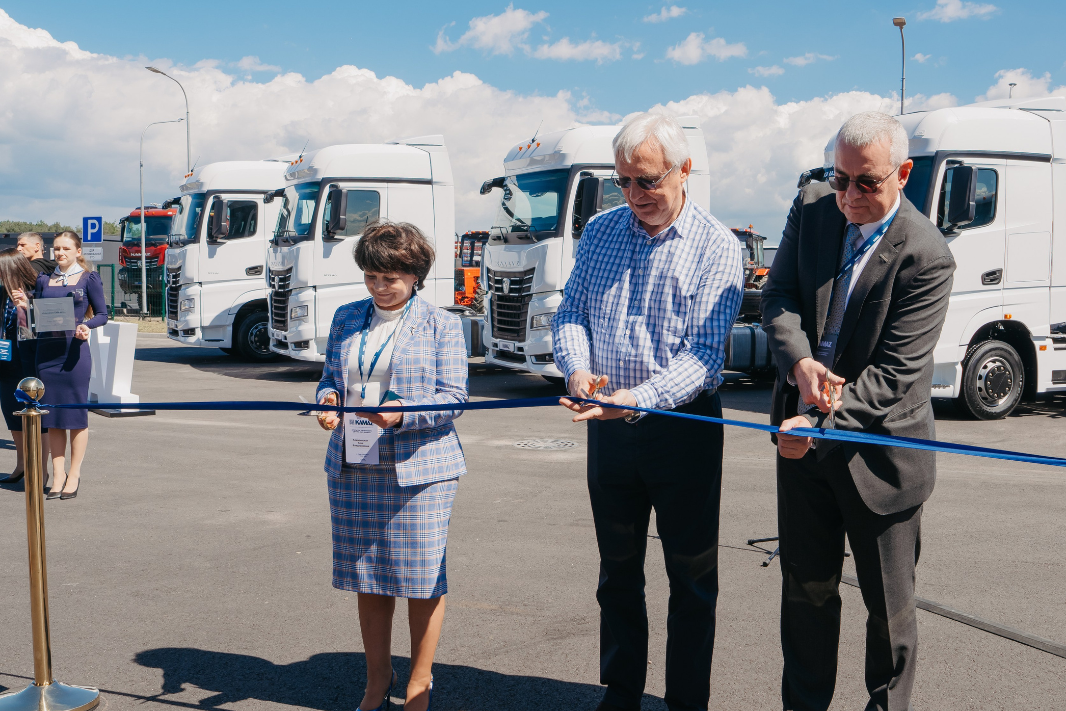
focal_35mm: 35
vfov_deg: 37.8
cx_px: 642
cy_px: 384
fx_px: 1036
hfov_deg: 54.0
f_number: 13
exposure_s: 1/125
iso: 160
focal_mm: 28
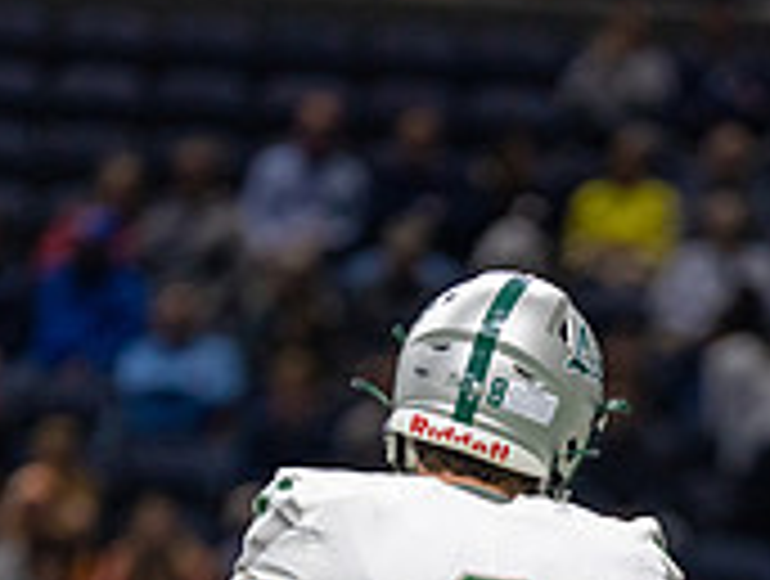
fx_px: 15537
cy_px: 895
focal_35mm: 697
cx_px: 599
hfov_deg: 2.8
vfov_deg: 2.1
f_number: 2.8
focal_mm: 200
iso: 2000
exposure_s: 1/1000
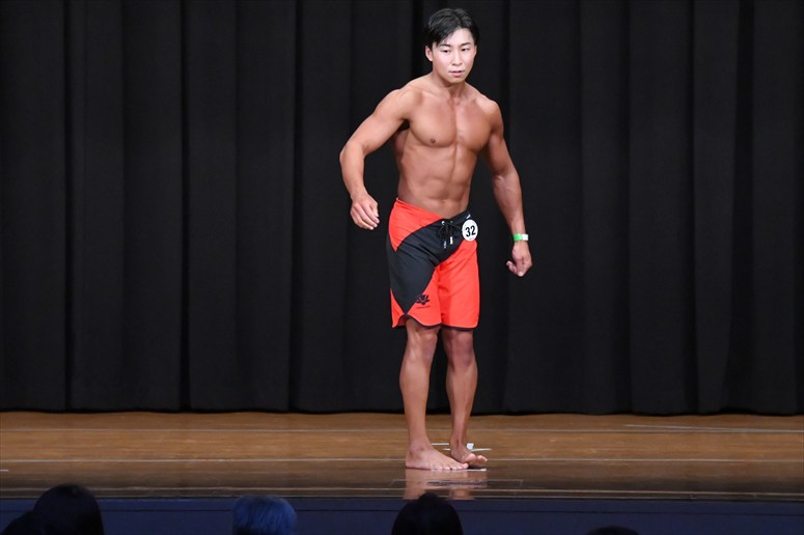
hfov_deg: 9.2
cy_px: 268
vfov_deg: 6.1
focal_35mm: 225
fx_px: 5023
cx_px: 402
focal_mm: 150
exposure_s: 1/400
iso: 8000
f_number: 5.6
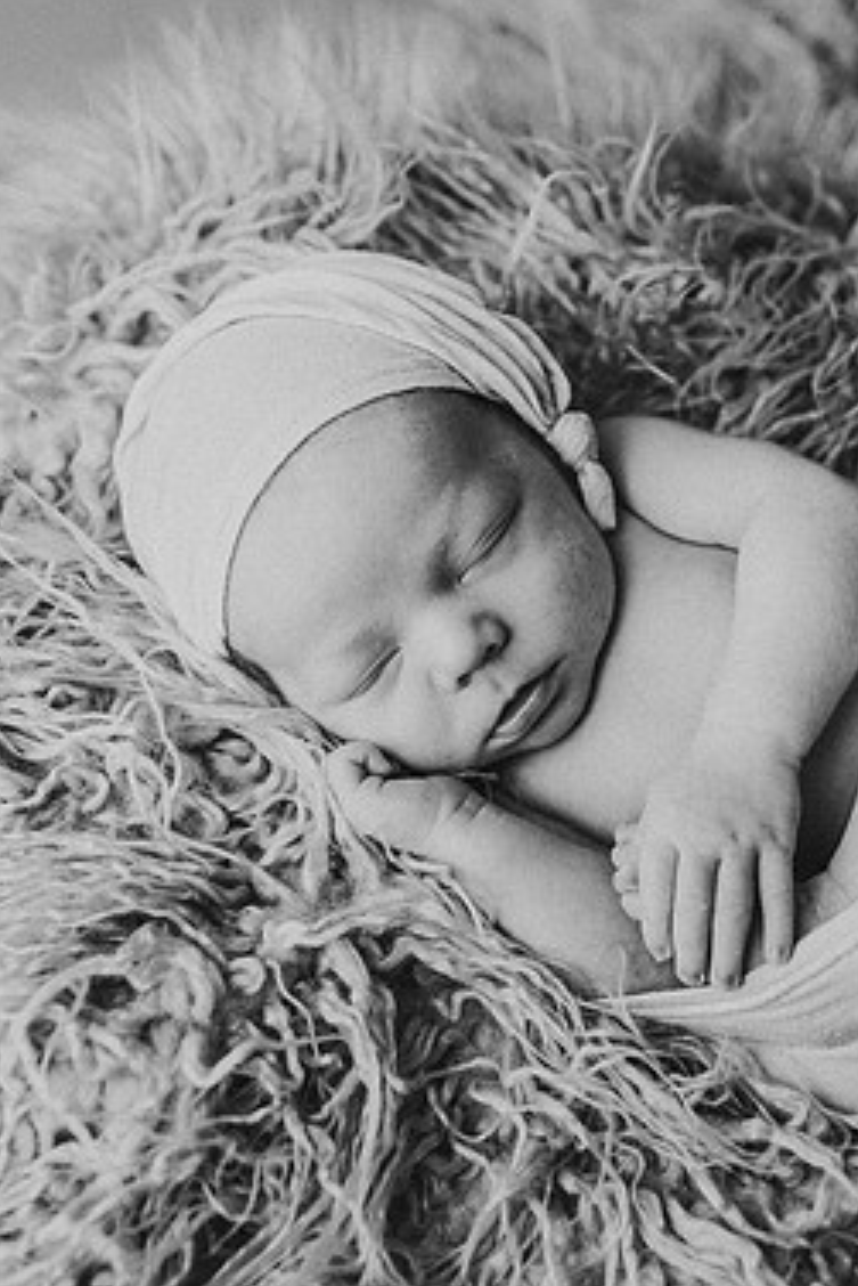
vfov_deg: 51.9
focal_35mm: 37
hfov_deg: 35.6
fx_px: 1321
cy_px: 645
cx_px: 578
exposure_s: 1/160
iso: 100
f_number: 2.5
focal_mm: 24
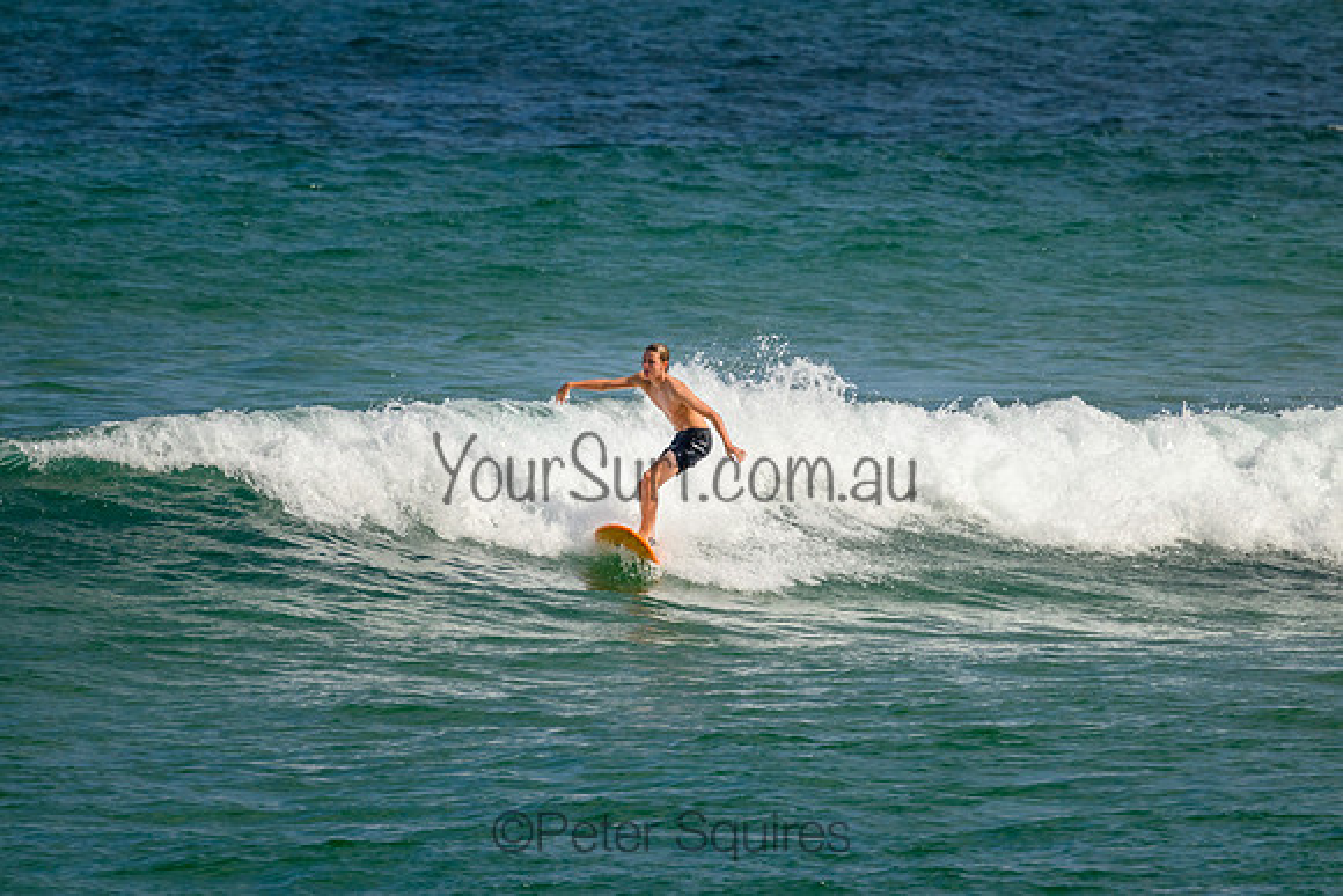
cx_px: 672
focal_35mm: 800
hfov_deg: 2.6
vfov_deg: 1.7
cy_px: 448
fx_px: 29850
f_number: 11
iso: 800
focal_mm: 800
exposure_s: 1/2000
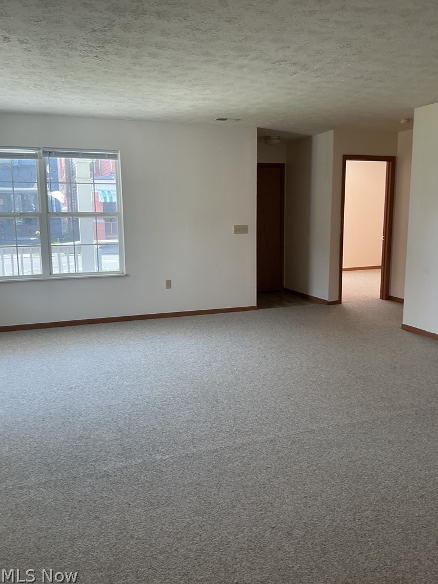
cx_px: 223
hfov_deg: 46.8
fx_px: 506
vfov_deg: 60.0
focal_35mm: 30
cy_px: 287
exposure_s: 1/50
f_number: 1.8
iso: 40
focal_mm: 3
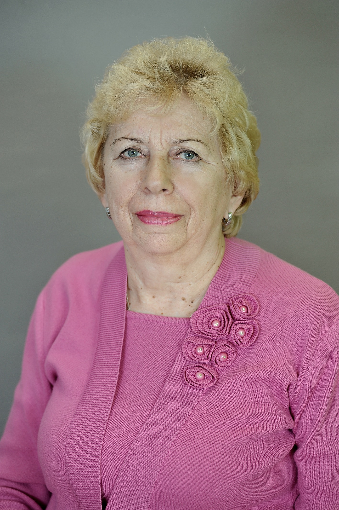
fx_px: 1584
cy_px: 255
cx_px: 170
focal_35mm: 112
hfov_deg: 12.2
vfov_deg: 18.3
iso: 500
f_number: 4.5
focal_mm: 112
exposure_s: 1/200
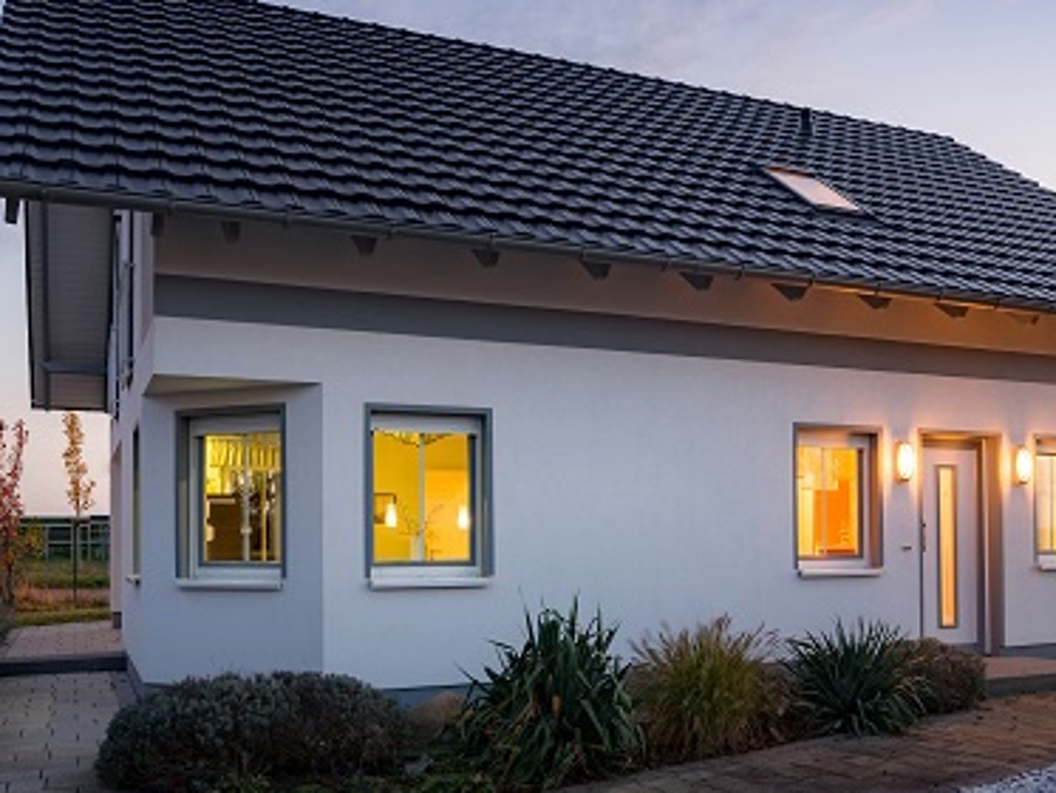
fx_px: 1038
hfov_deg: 53.9
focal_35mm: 34
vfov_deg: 41.8
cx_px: 555
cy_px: 422
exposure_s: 1.3
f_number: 8
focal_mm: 22
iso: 100
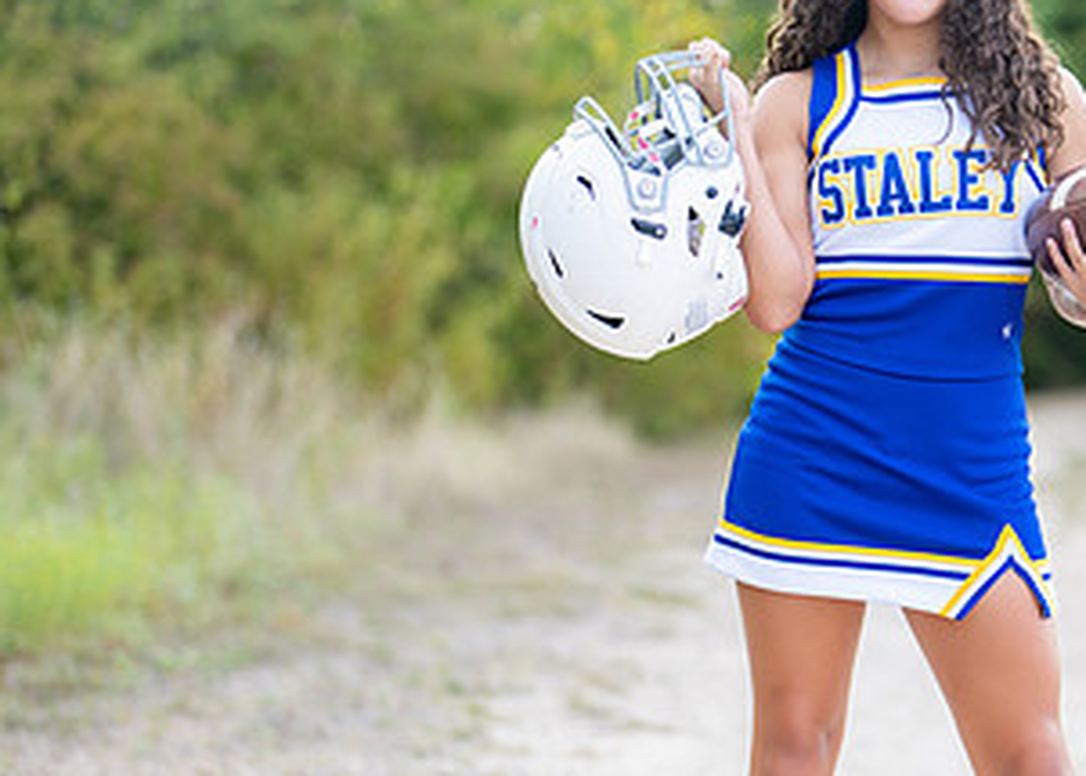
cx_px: 894
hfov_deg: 16.8
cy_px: 450
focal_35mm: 118
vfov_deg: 12.2
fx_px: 3640
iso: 100
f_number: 1.2
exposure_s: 1/800
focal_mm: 50
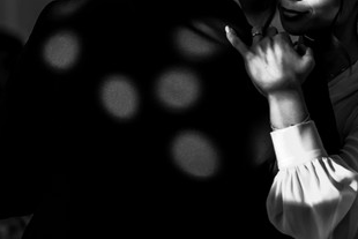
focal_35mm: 264
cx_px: 301
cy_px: 5
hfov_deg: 7.8
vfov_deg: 5.2
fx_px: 2626
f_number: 1.8
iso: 1000
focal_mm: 85
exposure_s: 1/200
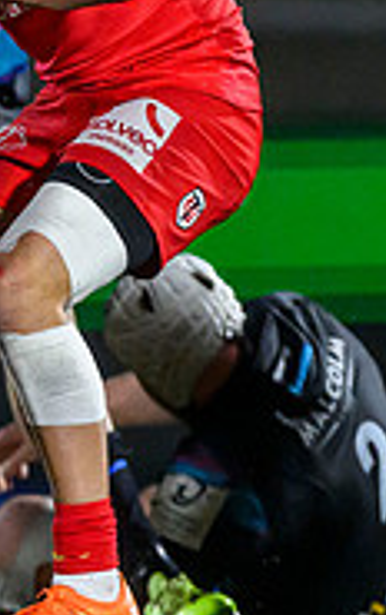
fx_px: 32107
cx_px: -566
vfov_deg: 1.1
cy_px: 472
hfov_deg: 0.7
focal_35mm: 1912
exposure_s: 1/3200
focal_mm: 400
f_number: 3.2
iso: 8000
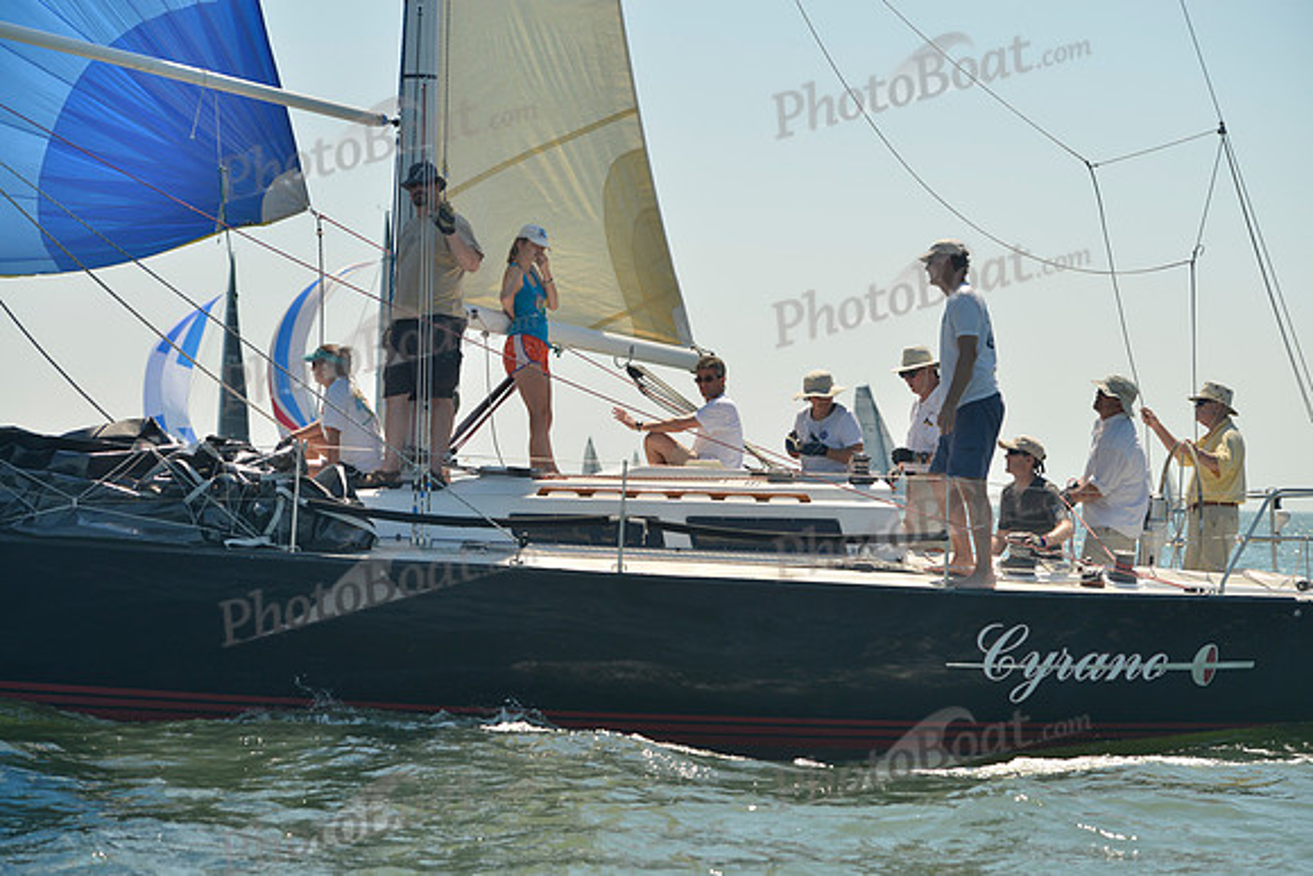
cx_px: 656
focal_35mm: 98
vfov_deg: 14.0
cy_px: 438
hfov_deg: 20.8
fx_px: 3575
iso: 200
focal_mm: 98
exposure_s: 1/640
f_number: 5.6
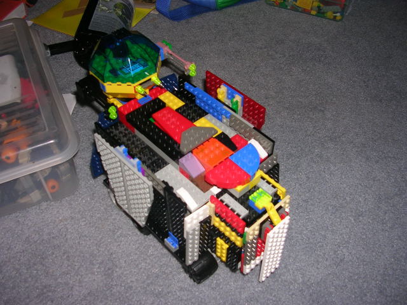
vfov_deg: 37.7
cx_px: 204
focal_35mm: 38
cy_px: 152
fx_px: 447
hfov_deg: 49.0
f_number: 2.8
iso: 50
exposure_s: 1/60.1
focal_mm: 5.8
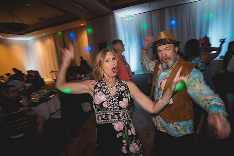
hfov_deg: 90.0
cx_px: 117
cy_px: 78
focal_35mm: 18
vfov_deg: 67.4
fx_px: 117
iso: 1250
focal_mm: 18
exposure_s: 1/30
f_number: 2.8
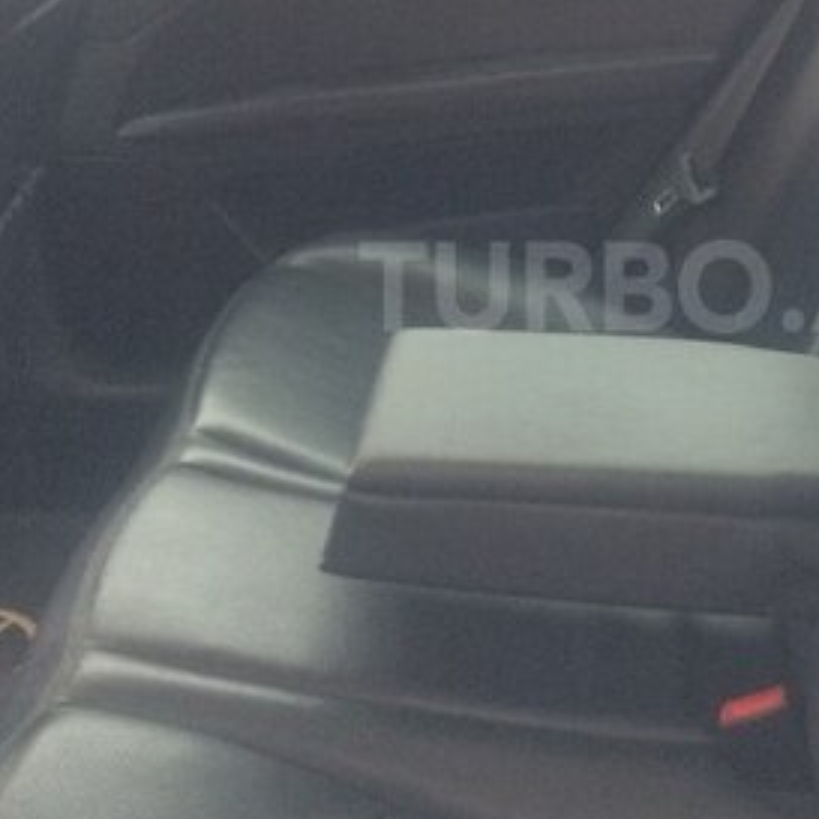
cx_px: 666
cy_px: 286
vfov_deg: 27.6
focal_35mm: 62
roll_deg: -3.2
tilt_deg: -23.0
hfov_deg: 27.1
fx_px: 1660
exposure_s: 1/33
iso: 250
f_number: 2.2
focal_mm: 4.15
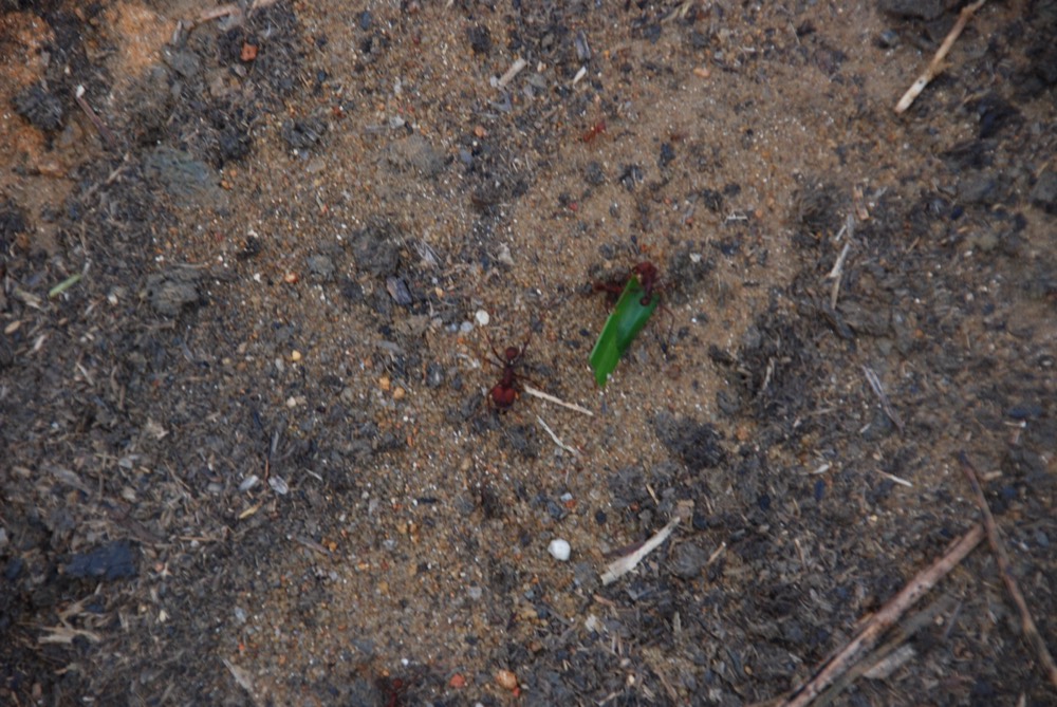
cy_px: 354
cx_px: 528
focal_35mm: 202
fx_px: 5952
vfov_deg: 6.8
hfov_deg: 10.1
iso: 400
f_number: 5.6
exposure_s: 1/60
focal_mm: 135
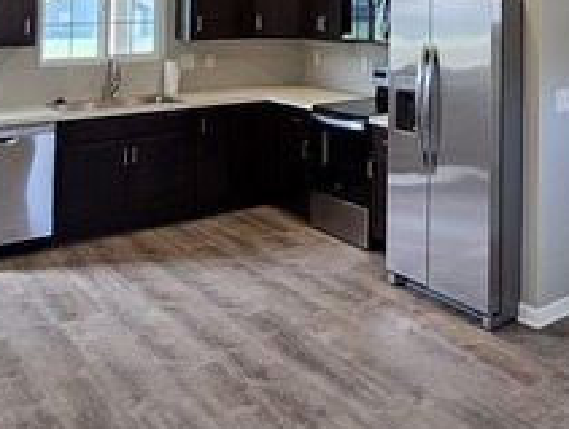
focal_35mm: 41
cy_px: -27
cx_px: 514
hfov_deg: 42.0
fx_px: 675
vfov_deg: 31.7
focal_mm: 2.2
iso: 125
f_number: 2.2
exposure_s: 1/60
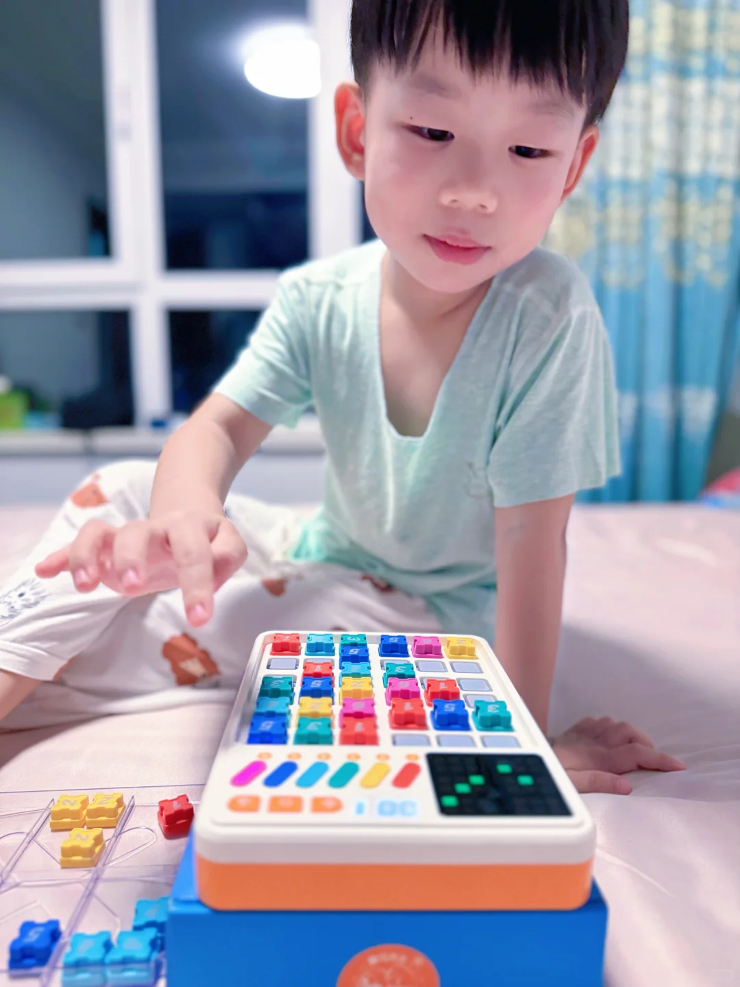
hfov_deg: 56.8
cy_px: 494
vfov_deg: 71.6
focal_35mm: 24
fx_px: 684
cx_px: 370
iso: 320
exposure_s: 1/50
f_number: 1.78
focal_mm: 6.76
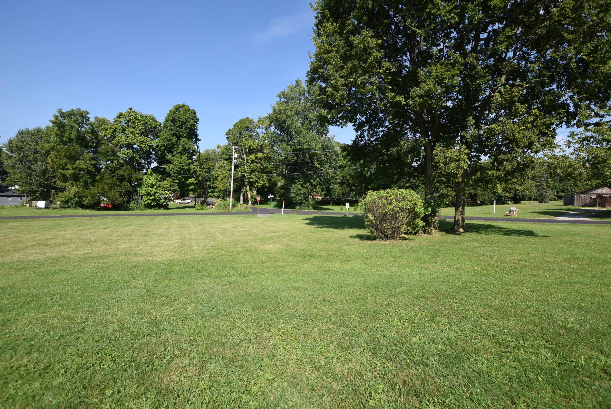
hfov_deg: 100.3
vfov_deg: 77.4
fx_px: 255
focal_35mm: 15
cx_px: 306
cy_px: 204
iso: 200
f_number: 8
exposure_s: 1/250
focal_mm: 10
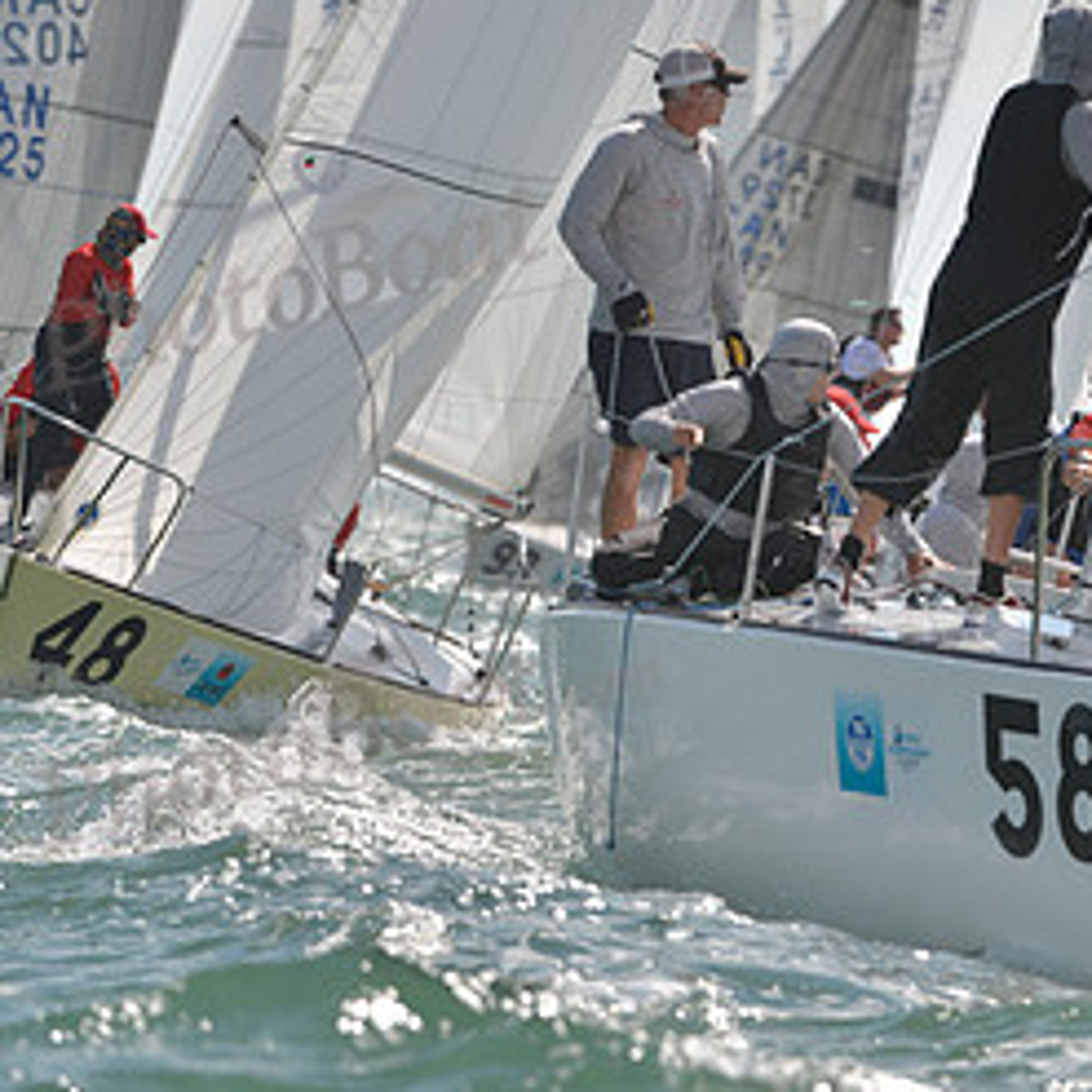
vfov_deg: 3.0
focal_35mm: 580
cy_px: 444
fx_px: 20700
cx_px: 893
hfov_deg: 3.0
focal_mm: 290
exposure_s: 1/2500
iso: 280
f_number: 5.6
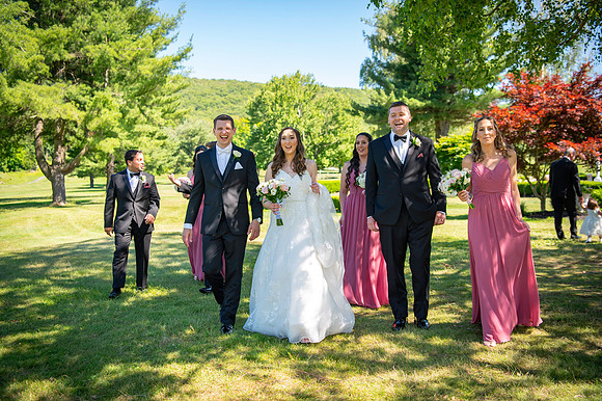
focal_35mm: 35
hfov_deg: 54.5
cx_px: 301
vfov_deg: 37.8
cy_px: 200
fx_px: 585
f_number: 3.2
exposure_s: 1/800
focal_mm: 35
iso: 250
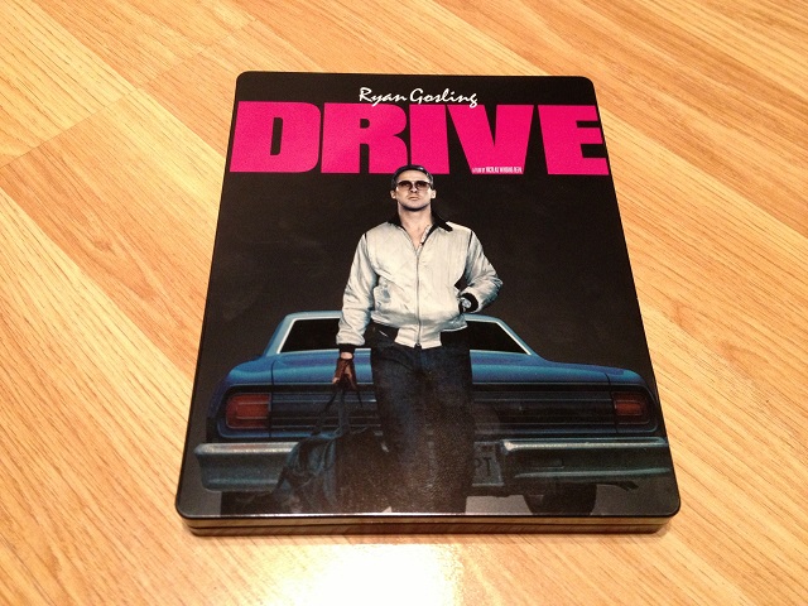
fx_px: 817
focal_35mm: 35
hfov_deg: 52.6
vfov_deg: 40.7
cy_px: 303
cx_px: 404
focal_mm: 4.28
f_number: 2.4
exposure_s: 1/20
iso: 320
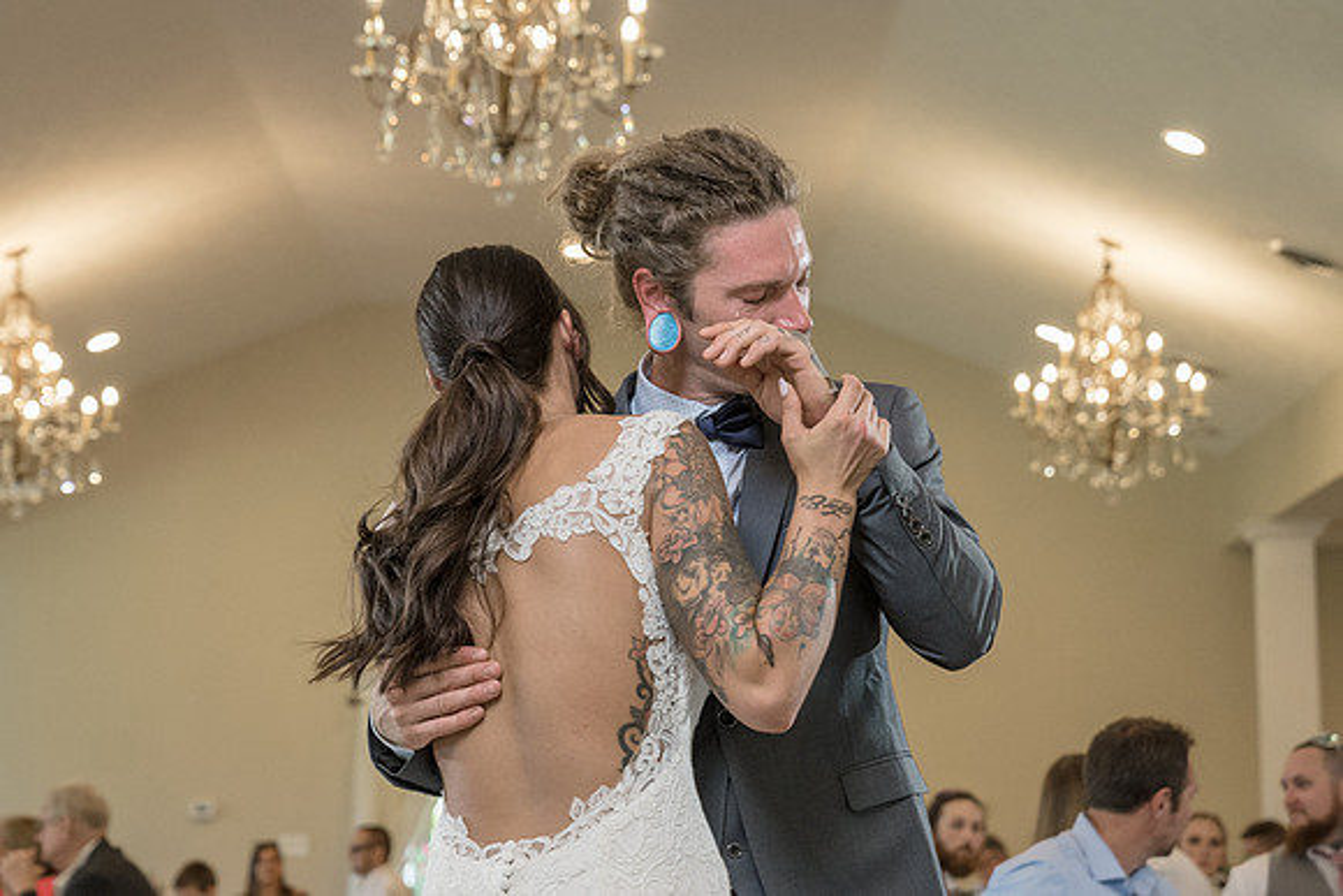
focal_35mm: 94
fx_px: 3522
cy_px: 446
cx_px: 624
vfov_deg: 14.5
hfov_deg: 21.6
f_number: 4
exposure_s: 1/250
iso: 2000
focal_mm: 59
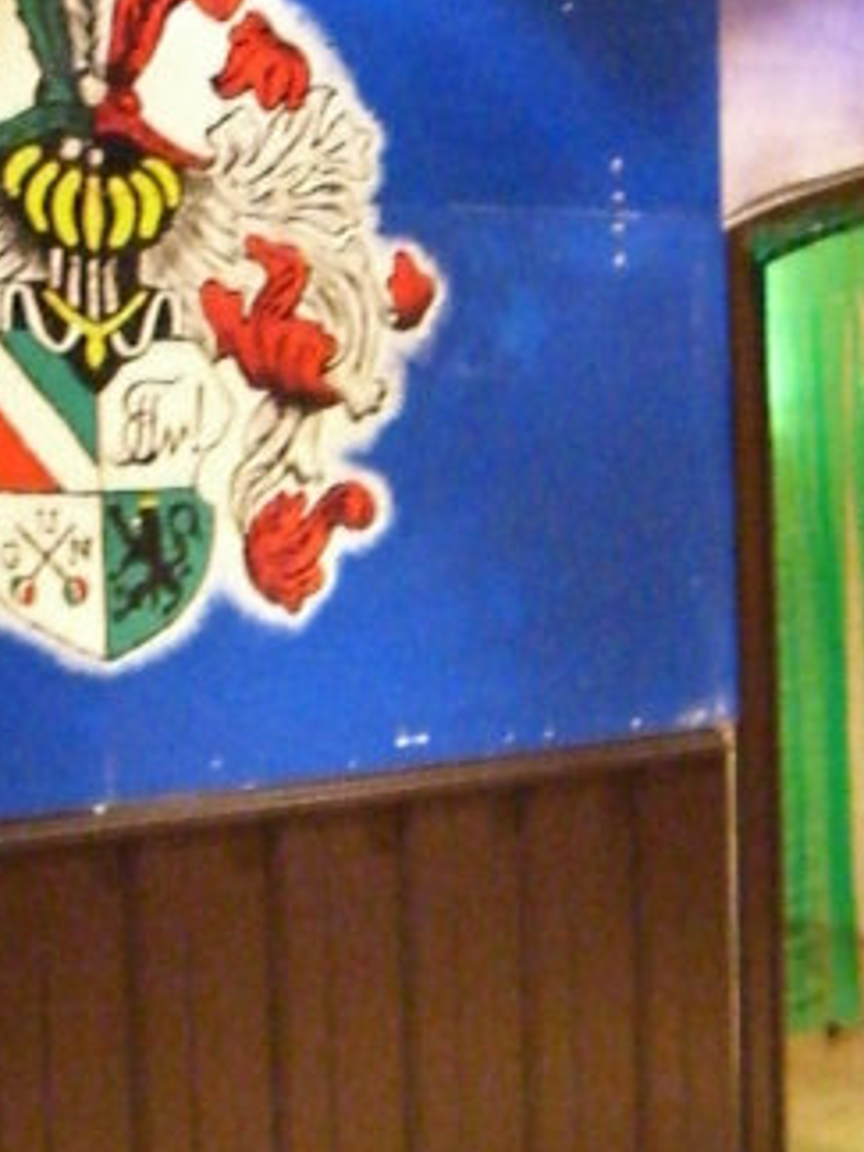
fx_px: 2496
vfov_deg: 25.8
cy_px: 363
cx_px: 345
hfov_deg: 19.6
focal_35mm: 75
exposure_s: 1/25
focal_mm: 6.2
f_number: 2.7
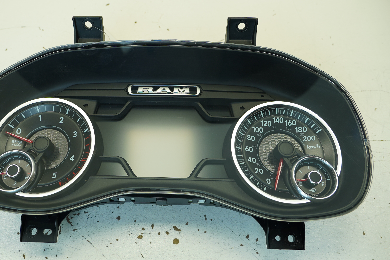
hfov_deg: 63.2
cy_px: 143
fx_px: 314
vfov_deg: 44.9
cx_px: 159
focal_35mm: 29
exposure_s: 1/60
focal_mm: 16
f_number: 4
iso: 160
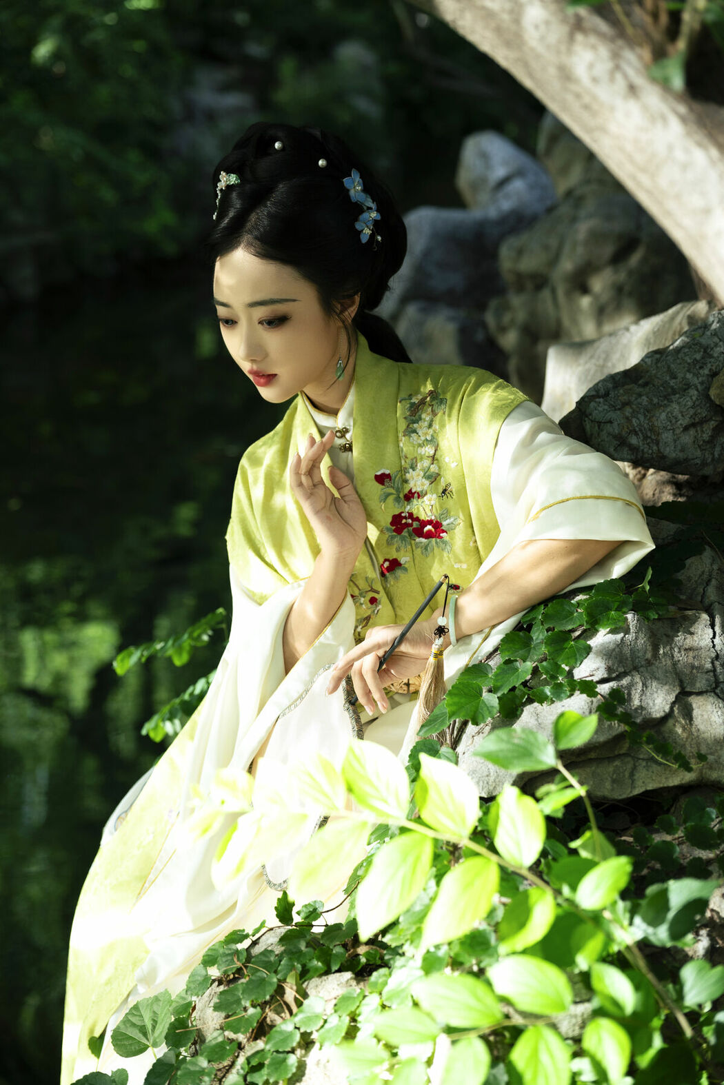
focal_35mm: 75
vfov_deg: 27.0
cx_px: 362
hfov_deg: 18.2
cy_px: 542
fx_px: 2261
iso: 320
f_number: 4
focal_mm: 75
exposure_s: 1/200
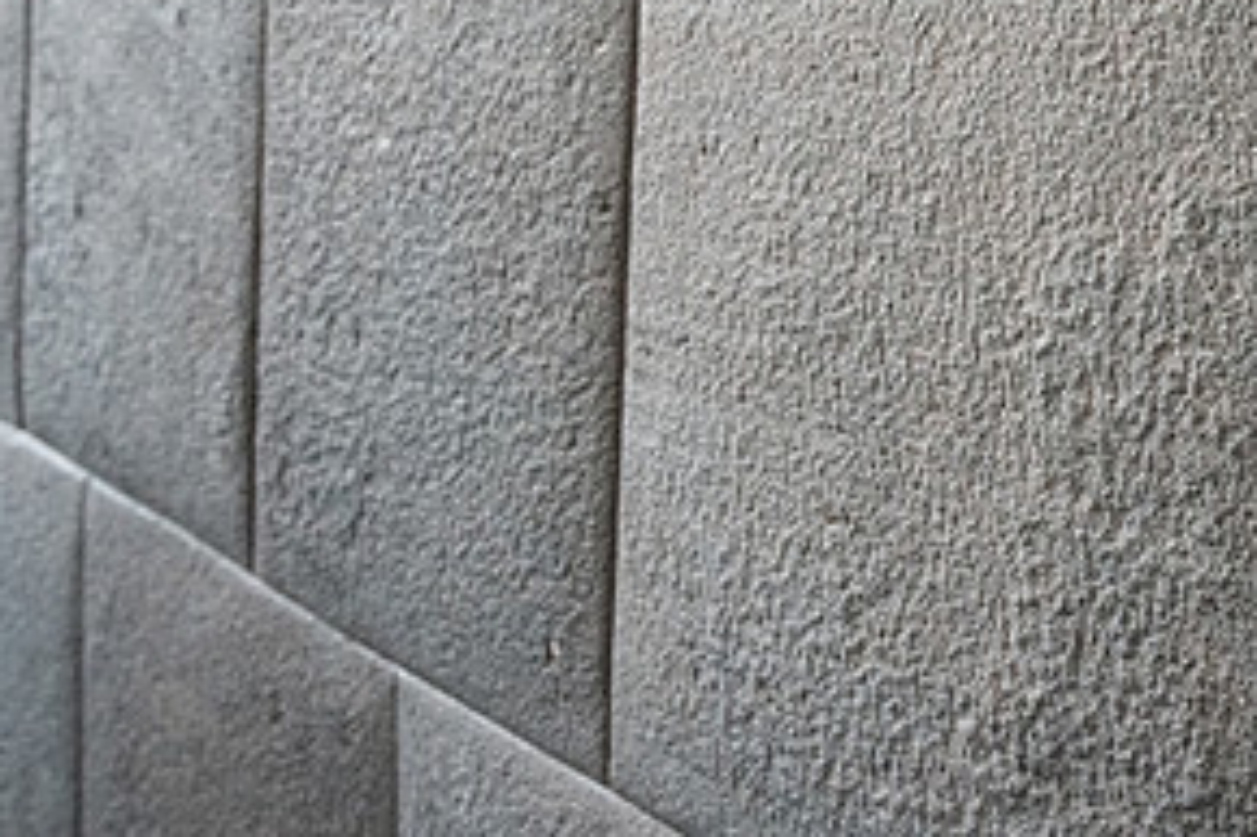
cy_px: 80
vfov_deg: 23.5
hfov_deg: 33.2
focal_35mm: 56
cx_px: 1201
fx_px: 1954
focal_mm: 28
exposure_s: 1/125
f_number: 8
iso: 12800
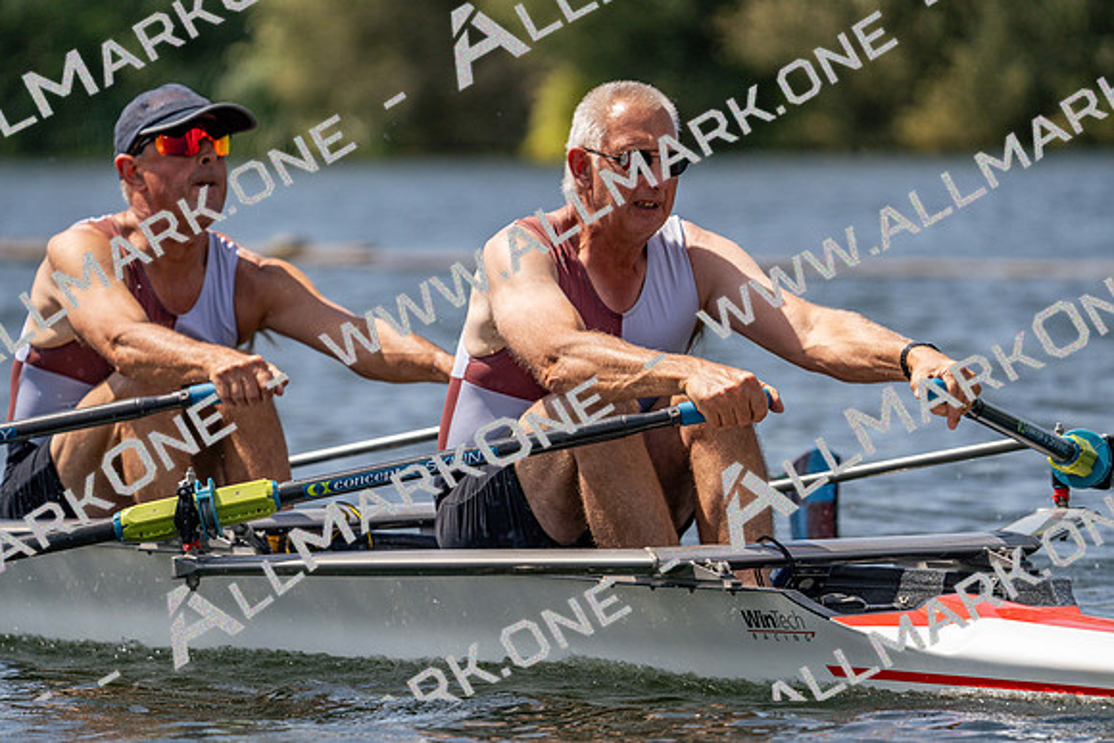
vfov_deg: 4.2
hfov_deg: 6.3
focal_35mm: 329
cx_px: 557
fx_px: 10183
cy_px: 372
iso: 250
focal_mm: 329
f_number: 6.3
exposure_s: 1/2000
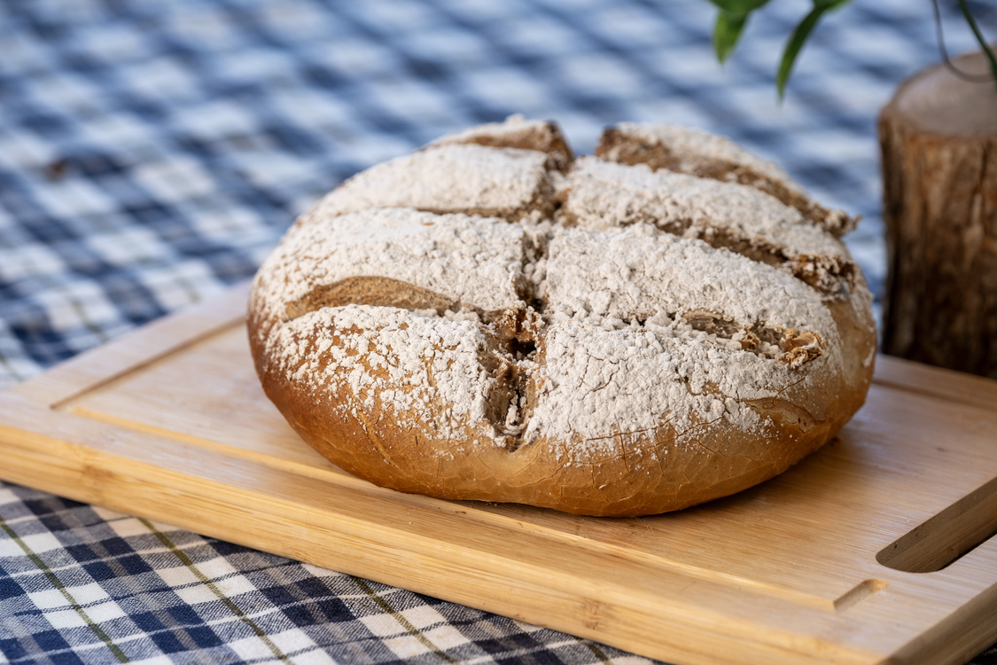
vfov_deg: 7.9
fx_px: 4791
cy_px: 332
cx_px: 498
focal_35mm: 173
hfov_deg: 11.9
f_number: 4.5
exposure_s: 1/100
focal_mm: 115
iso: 160
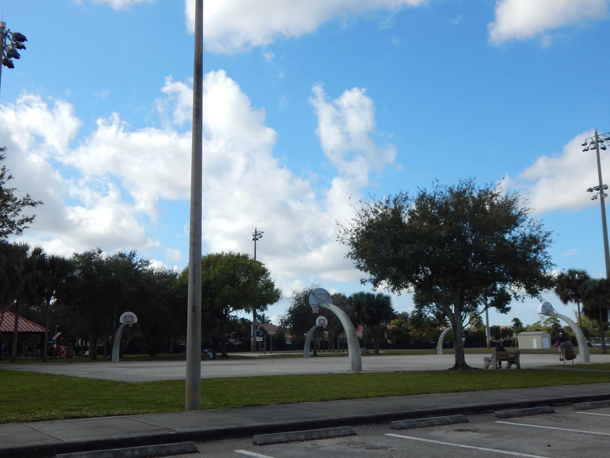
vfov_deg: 37.7
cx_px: 305
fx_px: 670
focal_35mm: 38
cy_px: 229
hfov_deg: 49.0
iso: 125
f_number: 6.9
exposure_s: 1/500
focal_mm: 6.8
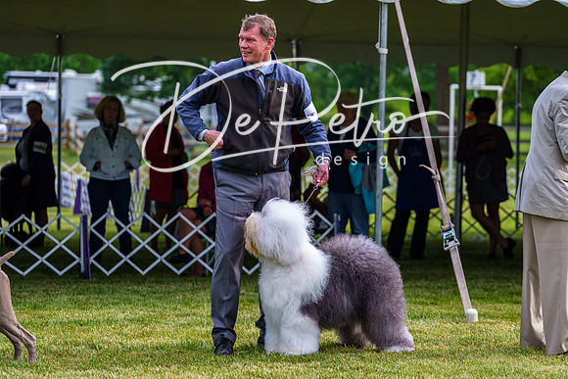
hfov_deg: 14.4
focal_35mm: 142
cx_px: 284
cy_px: 190
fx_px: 2241
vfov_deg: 9.7
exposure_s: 1/500
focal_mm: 142
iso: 250
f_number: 4
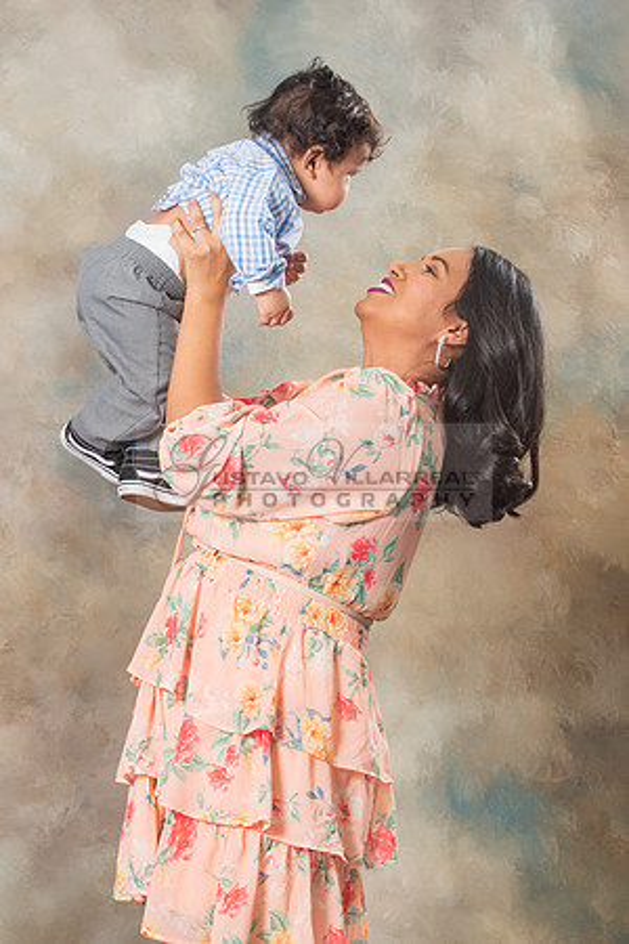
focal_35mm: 171
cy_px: 533
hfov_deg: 8.0
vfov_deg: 12.0
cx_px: 287
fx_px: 4471
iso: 200
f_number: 5.6
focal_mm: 70
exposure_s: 1/125
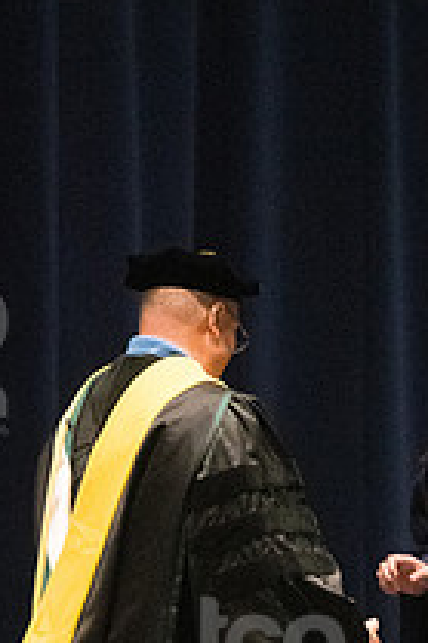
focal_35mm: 485
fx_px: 8663
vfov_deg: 4.2
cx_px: 273
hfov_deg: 2.8
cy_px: 680
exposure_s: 1/250
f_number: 4.5
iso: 8000
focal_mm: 150
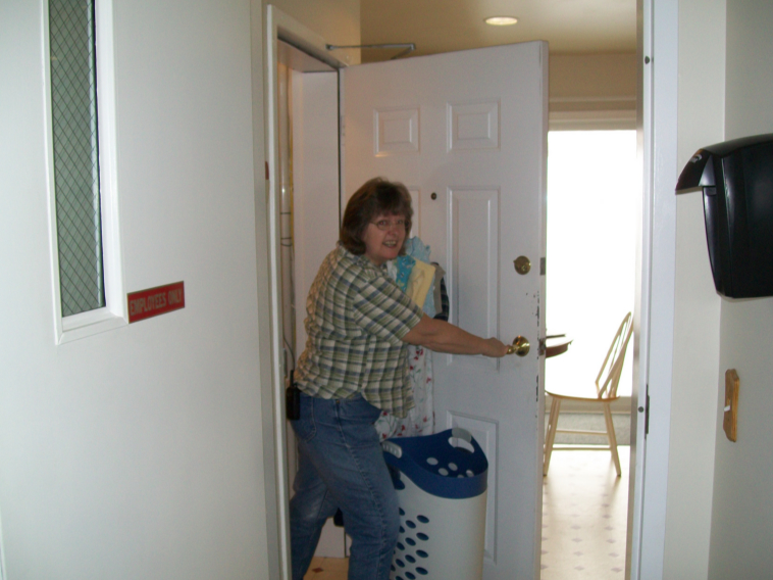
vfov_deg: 37.7
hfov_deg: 49.0
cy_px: 300
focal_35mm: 38
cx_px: 393
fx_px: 848
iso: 64
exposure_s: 1/60
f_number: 2.7
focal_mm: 6
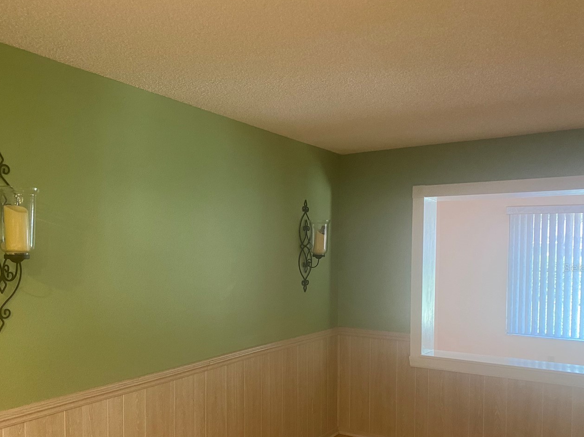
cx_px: 238
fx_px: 557
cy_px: 267
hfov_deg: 55.0
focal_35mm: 33
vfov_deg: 42.7
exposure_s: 1/60
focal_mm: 4.25
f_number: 1.8
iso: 400
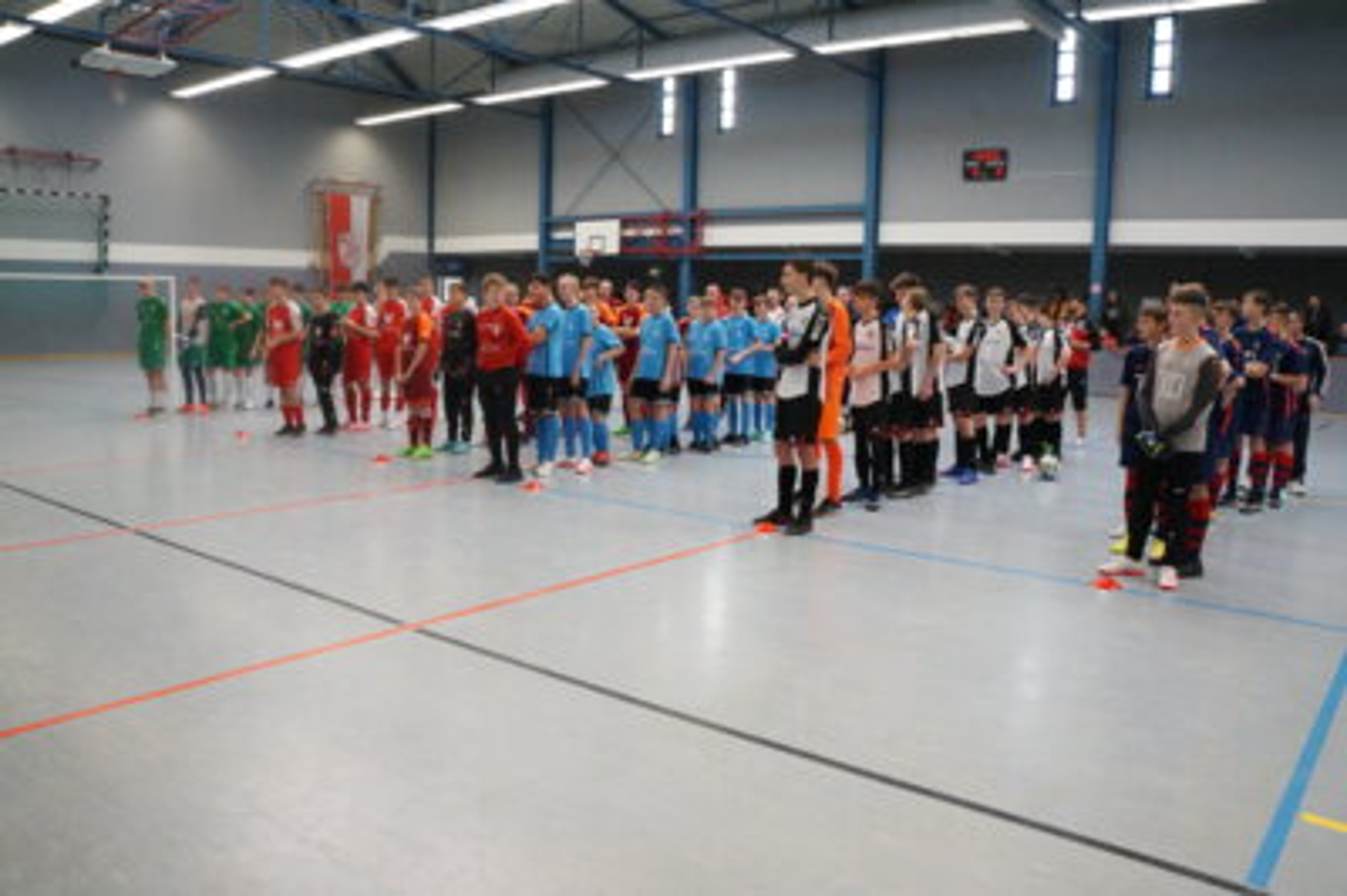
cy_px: 448
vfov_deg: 47.9
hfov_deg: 67.4
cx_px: 674
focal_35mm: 27
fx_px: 1009
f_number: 13
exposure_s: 1/60
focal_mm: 18
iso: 3200
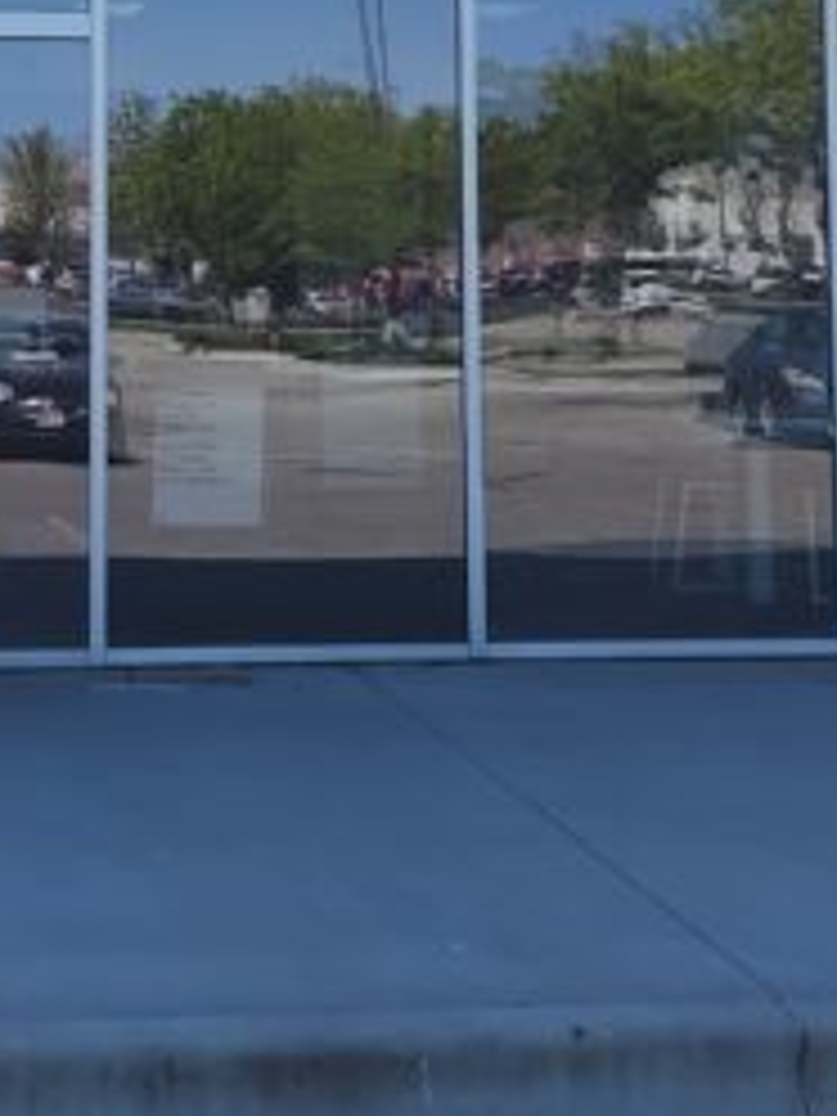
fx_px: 3063
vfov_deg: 20.1
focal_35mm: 95
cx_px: 180
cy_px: 45
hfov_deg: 15.5
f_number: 1.8
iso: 12
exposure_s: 1/659
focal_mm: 6.4
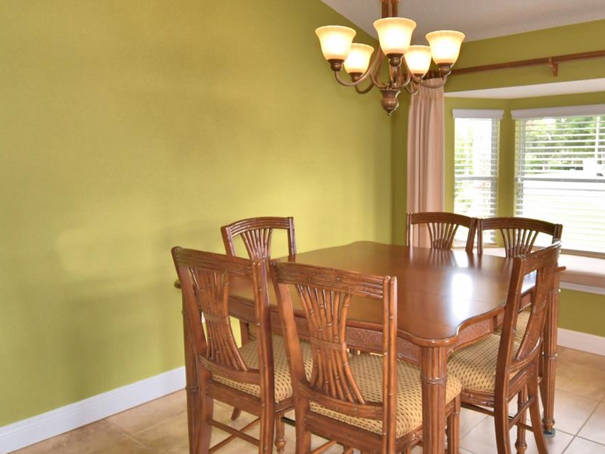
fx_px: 472
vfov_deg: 51.2
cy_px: 198
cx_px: 414
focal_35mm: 27
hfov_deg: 63.3
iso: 200
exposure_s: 1/40
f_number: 4.5
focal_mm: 10
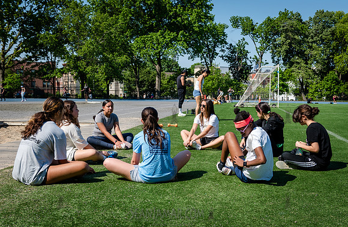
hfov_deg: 46.3
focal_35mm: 42
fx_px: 406
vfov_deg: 31.2
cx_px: 198
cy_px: 126
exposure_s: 1/2000
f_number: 4.5
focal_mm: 36
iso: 400
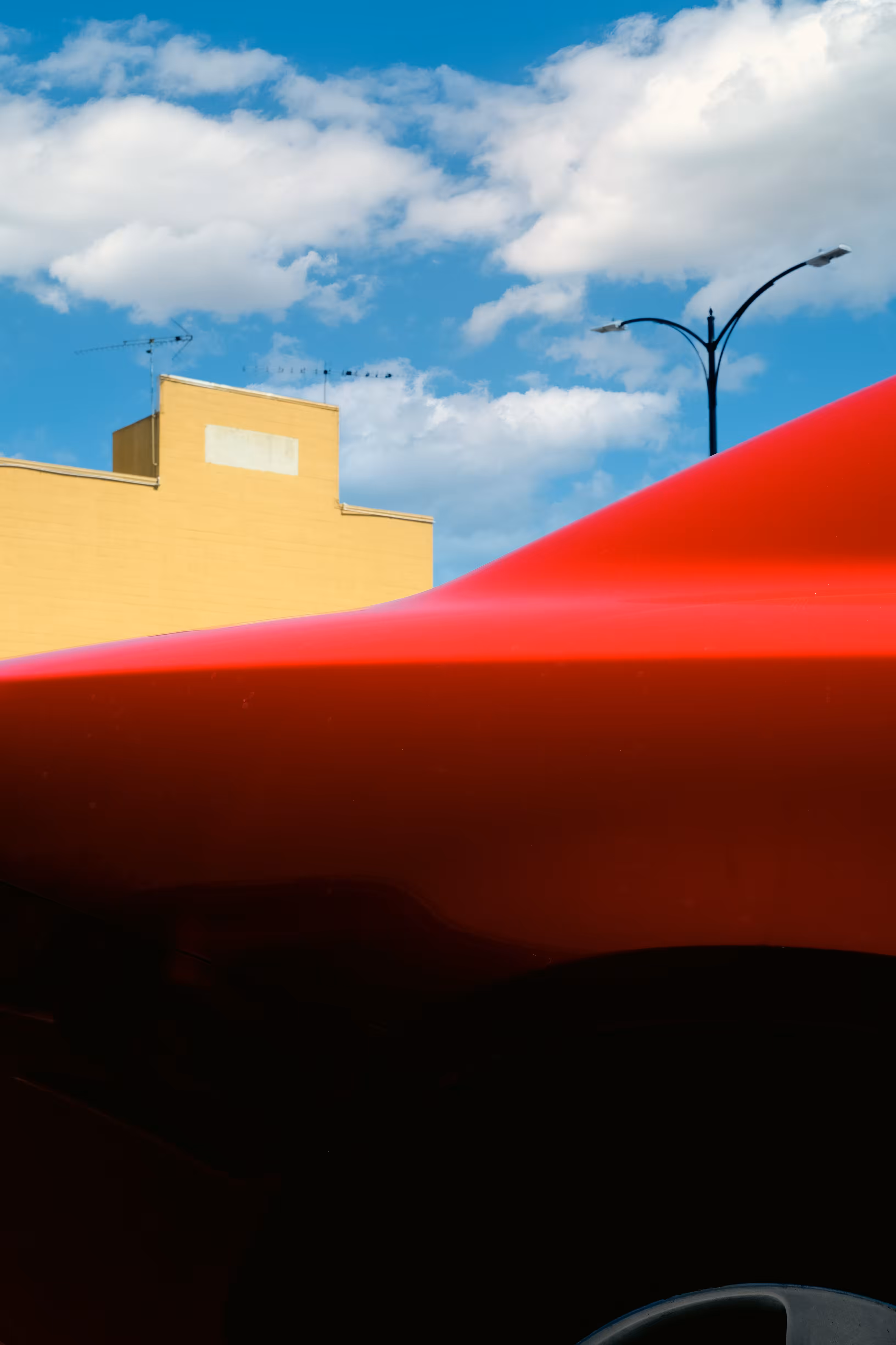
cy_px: 672
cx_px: 448
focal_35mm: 41
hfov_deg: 32.6
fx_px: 1531
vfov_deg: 47.4
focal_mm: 27
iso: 200
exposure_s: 1/250
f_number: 13
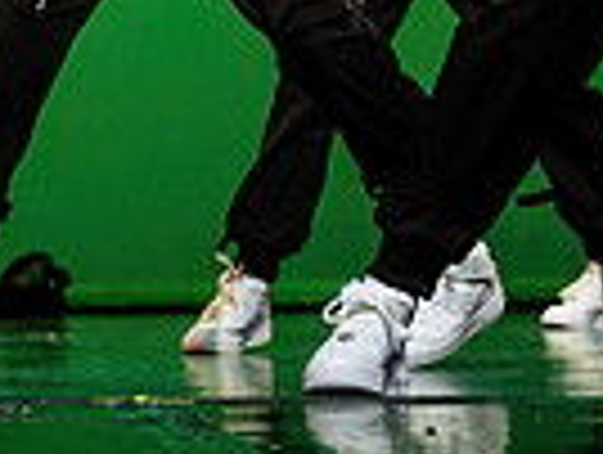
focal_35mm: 222
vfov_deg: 6.6
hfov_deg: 8.7
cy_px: -259
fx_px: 3874
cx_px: -291
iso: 2000
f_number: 2.8
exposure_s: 1/270
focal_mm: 47
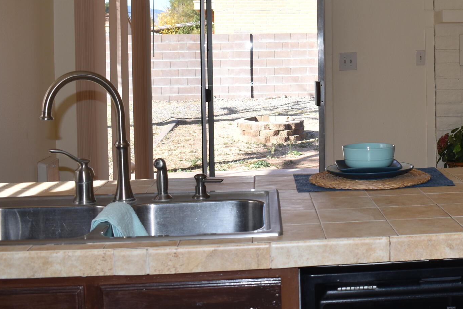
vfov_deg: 22.7
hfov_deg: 33.2
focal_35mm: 59
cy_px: 60
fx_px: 759
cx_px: 356
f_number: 5
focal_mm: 18
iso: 125
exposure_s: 1/200
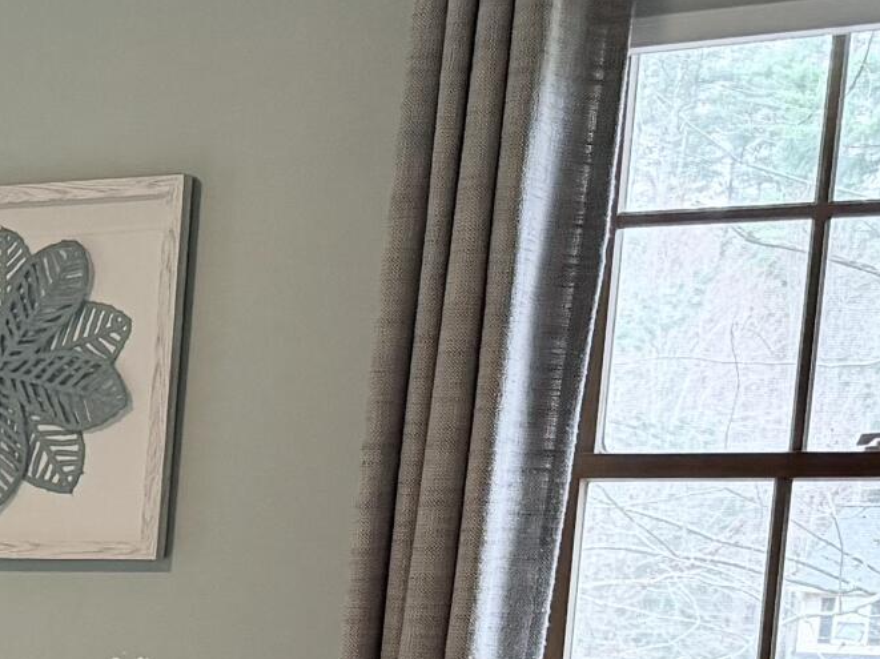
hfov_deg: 15.1
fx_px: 2769
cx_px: -796
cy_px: 1046
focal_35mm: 109
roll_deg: +0.1
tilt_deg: -11.7
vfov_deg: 12.7
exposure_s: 1/120
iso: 250
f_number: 1.78
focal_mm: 6.76
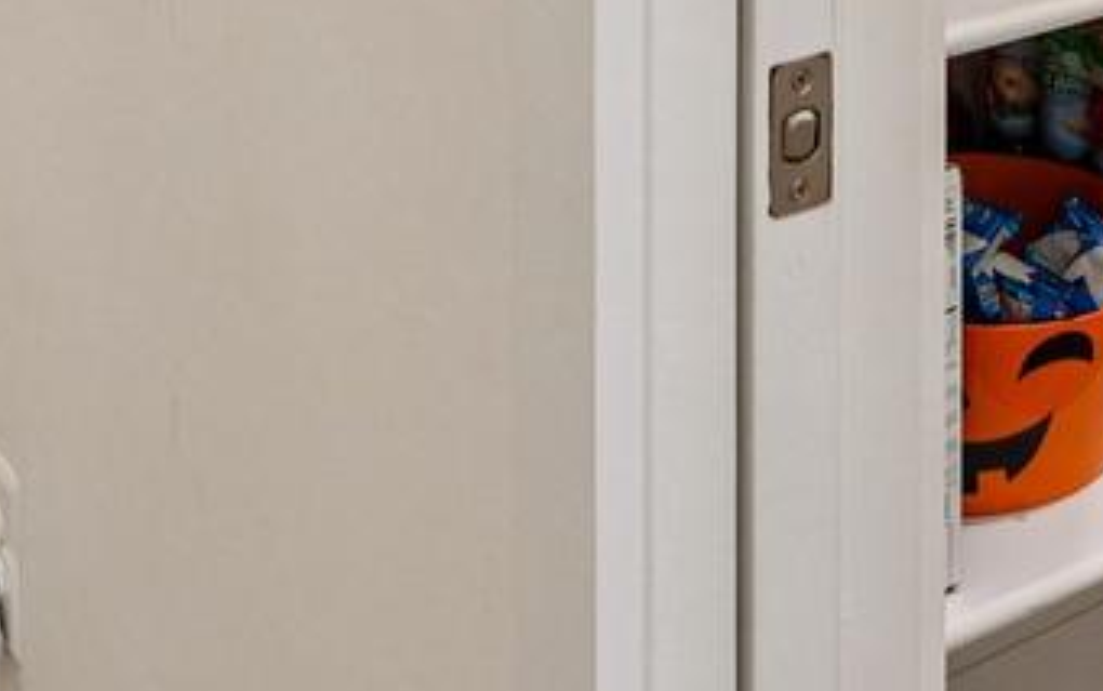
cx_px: 1100
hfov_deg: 28.0
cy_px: -710
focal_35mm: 69
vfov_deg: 15.1
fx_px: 2076
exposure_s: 1/50
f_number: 8
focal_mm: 16
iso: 400
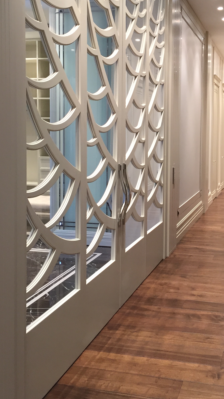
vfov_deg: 47.1
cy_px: 159
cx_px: 158
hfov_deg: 27.5
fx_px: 454
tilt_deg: -3.3
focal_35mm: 43
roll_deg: -0.7
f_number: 2.2
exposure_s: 1/33
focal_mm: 4.15
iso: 100
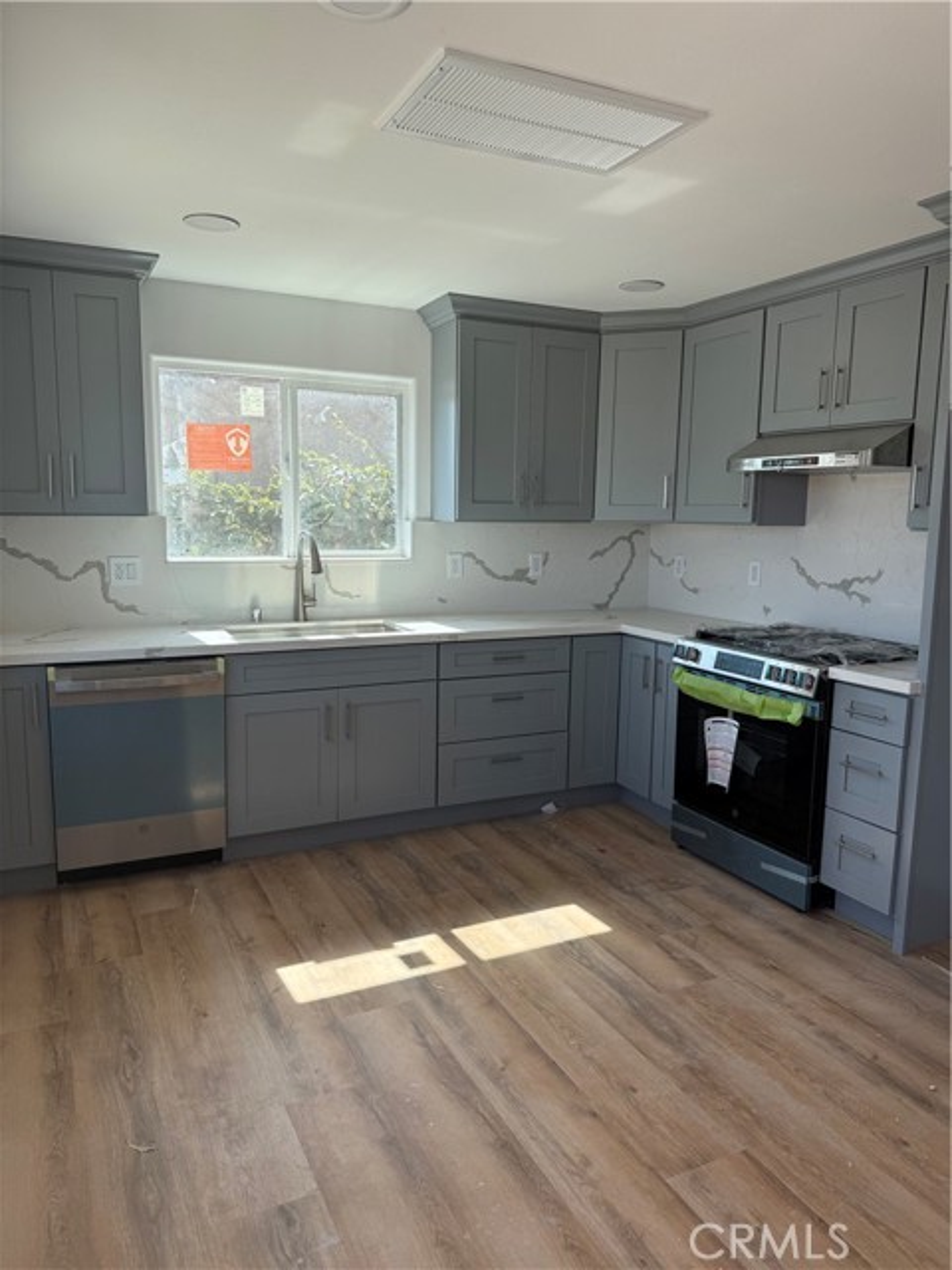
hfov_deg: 56.8
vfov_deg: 71.6
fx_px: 880
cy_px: 635
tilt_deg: -7.6
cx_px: 476
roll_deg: -2.4
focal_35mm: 24
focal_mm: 6.76
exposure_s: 1/617
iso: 100
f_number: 1.78
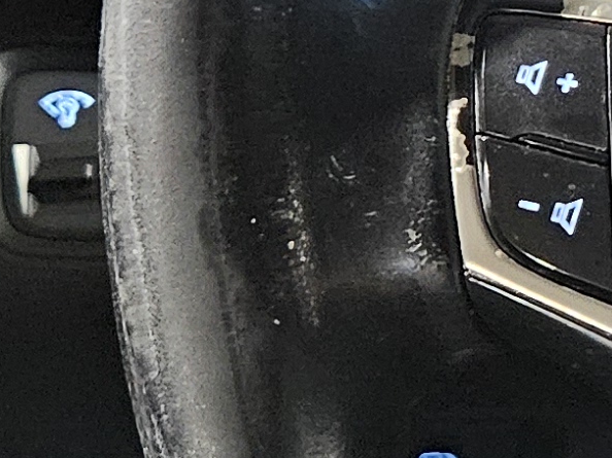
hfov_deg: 11.4
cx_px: 1237
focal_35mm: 155
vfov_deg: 9.5
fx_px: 2739
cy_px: 86
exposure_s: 1/24
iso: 1250
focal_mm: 5.4
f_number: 1.8
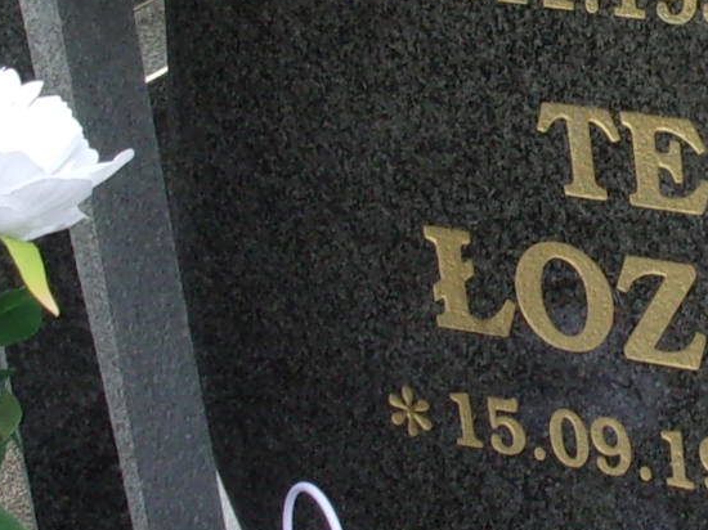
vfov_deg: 11.2
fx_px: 2699
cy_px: 102
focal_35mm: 132
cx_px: 853
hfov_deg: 14.5
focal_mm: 5.1
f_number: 3.9
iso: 80
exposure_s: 1/180
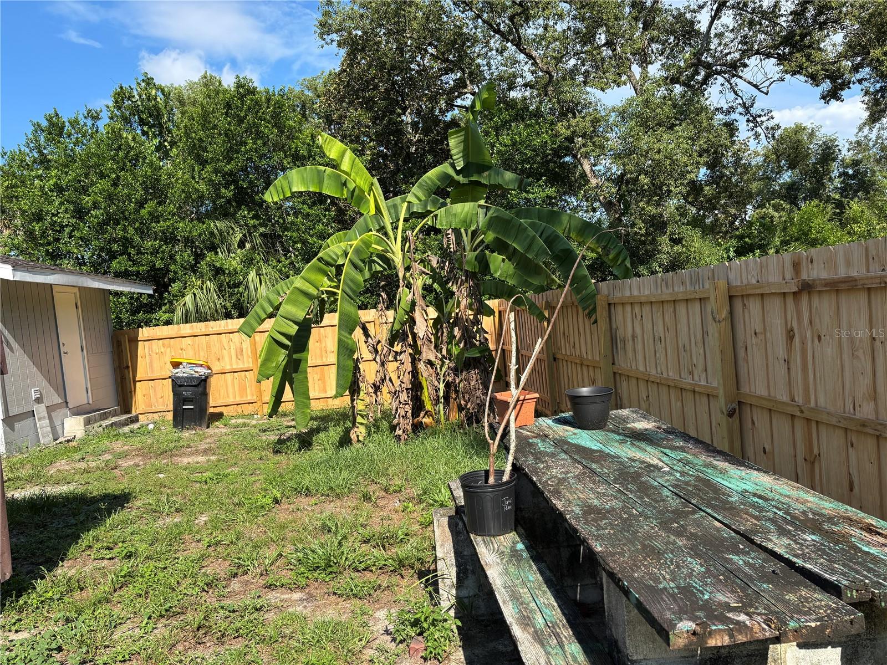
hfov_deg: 67.3
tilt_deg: -2.9
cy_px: 332
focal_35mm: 26
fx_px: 666
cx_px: 444
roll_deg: +6.0
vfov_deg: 53.1
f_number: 1.6
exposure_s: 1/1695
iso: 50
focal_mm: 5.96
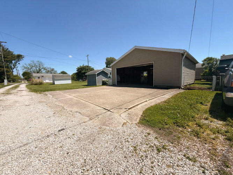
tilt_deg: -6.1
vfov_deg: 85.7
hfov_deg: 102.1
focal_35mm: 14
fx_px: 94
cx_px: 116
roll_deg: +1.9
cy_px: 88
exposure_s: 1/1033
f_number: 2.2
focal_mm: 2.22
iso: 20
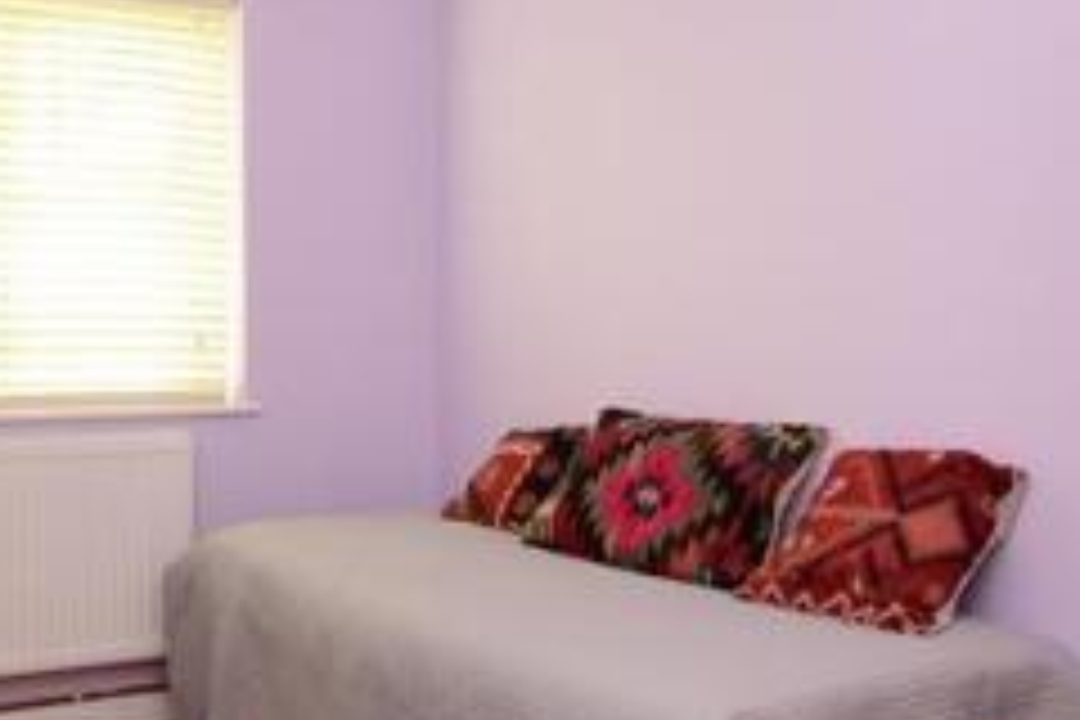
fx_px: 1230
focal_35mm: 41
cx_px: 441
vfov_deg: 32.6
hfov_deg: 47.2
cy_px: 322
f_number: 8
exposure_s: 1/60
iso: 400
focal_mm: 10
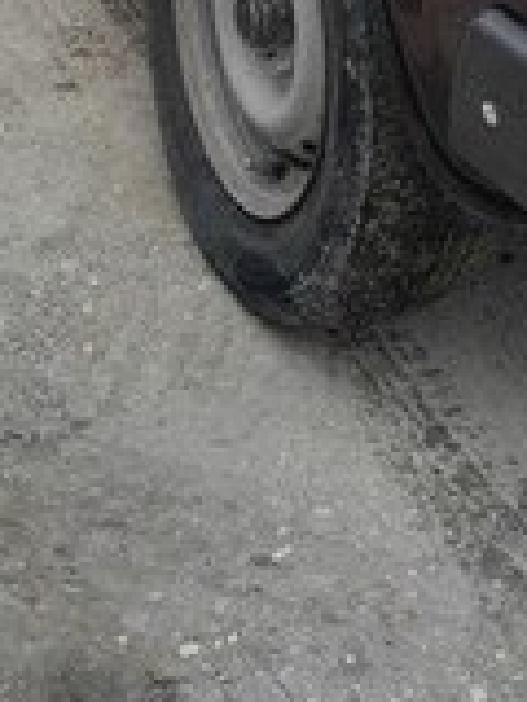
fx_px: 1766
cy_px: -382
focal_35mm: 87
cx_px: 466
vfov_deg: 19.4
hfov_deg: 16.8
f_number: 2
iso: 69
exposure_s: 1/120
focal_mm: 2.96
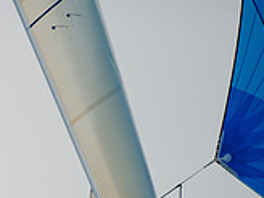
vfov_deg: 1.2
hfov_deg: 1.7
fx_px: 9076
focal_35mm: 1190
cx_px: -151
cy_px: 266
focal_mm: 350
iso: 500
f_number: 4
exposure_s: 1/1600
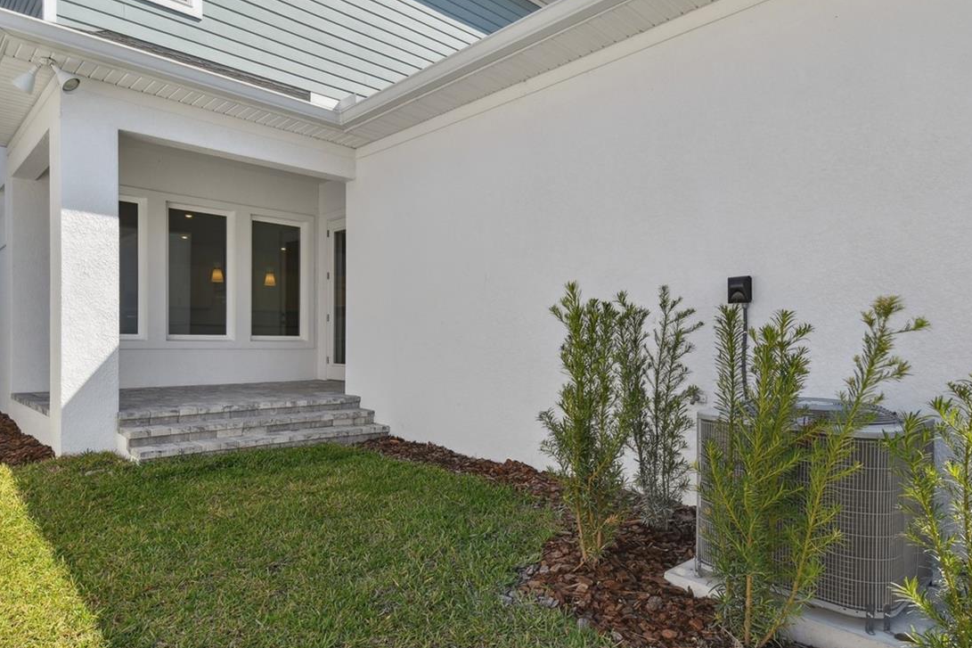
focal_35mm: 22
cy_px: 338
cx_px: 455
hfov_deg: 78.5
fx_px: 594
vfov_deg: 57.2
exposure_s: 1/200
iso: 100
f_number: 7.1
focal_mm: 10
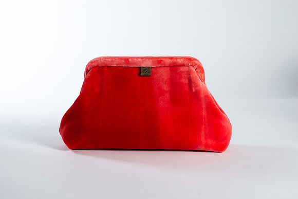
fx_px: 414
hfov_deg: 39.6
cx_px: 149
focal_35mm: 50
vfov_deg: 27.0
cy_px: 100
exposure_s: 1/200
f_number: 7.1
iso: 200
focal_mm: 50
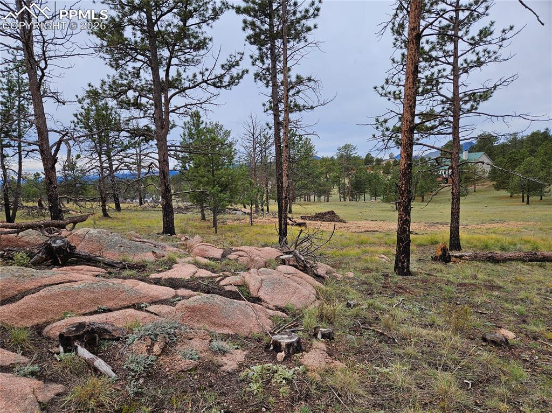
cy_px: 206
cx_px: 276
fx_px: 367
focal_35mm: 23
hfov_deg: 74.0
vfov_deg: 58.8
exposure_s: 1/1163
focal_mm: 5.4
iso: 25
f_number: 1.8
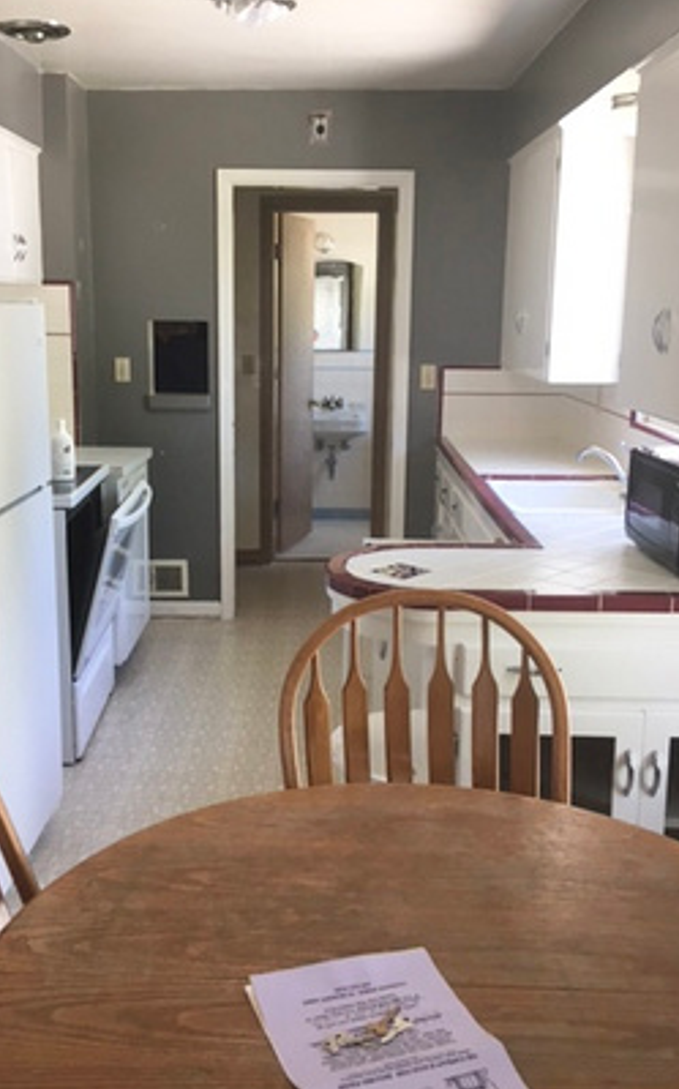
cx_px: 305
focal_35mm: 37
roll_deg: -0.1
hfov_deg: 34.4
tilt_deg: -11.8
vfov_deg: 52.8
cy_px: 529
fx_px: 1097
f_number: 2.2
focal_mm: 4.15
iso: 80
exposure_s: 1/30
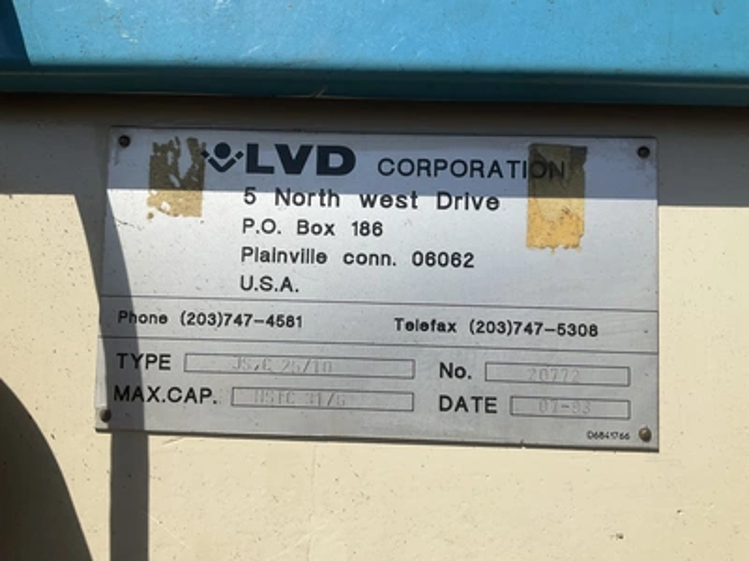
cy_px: 280
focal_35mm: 29
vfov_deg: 48.2
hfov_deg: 61.7
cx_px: 374
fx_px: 627
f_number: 1.8
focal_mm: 3
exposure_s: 1/3534
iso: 25
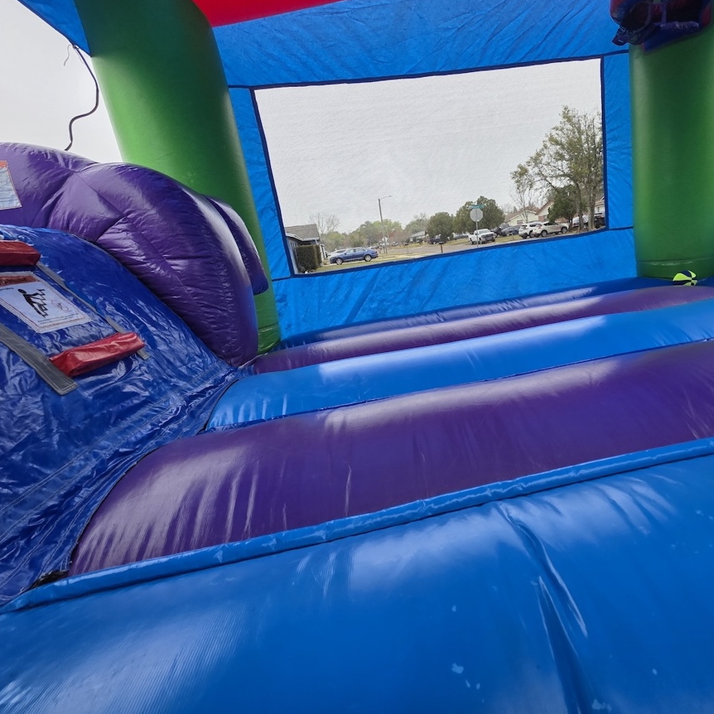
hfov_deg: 85.7
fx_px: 373
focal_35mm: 16
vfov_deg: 87.4
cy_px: 351
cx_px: 446
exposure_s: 1/254
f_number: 1.9
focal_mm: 2.2
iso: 40
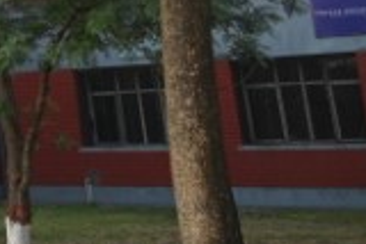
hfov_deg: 14.5
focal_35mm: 108
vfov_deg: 12.1
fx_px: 1099
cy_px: -123
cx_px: -433
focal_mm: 24
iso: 320
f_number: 4
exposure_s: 1/320
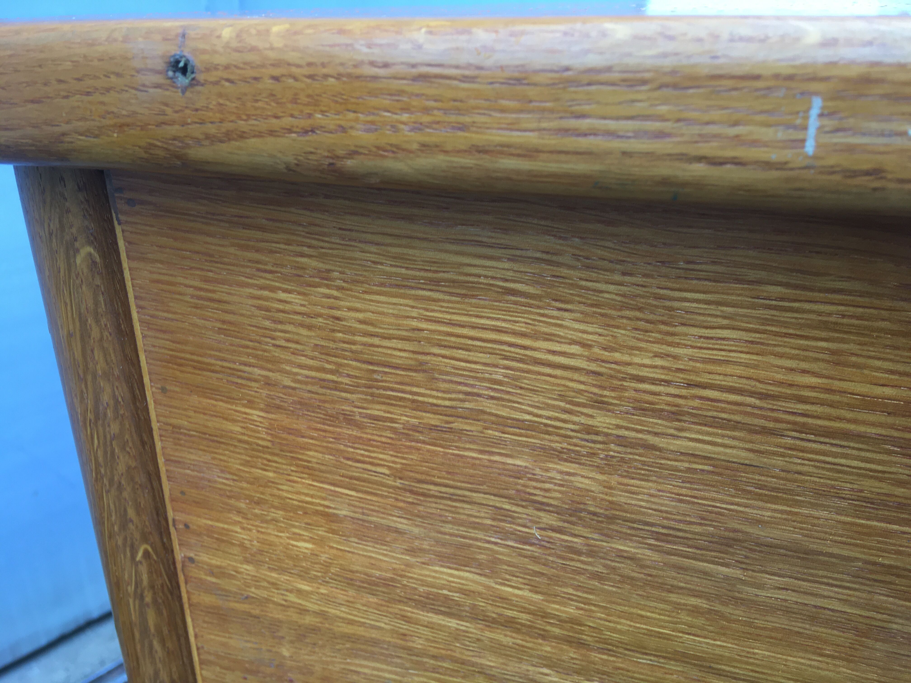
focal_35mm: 29
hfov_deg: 61.7
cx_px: 456
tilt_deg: -20.4
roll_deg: -1.1
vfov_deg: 48.2
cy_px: 342
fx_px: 763
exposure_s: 1/100
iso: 32
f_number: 2.2
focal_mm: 4.15
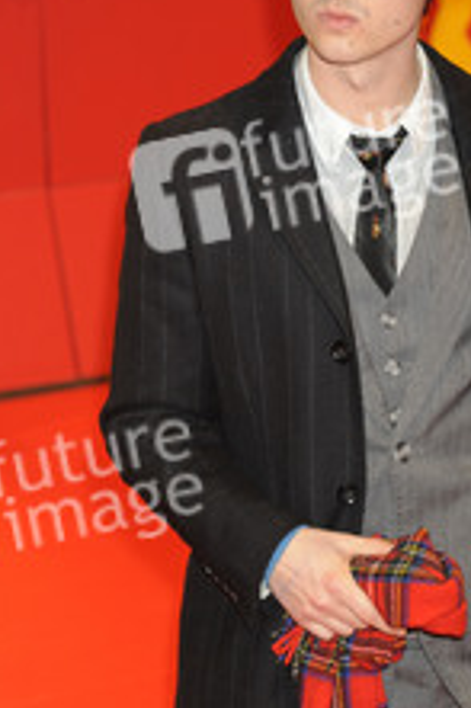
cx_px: 388
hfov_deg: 8.0
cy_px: 336
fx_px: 3381
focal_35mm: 172
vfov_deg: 12.0
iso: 1250
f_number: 6.3
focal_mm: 95
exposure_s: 1/200
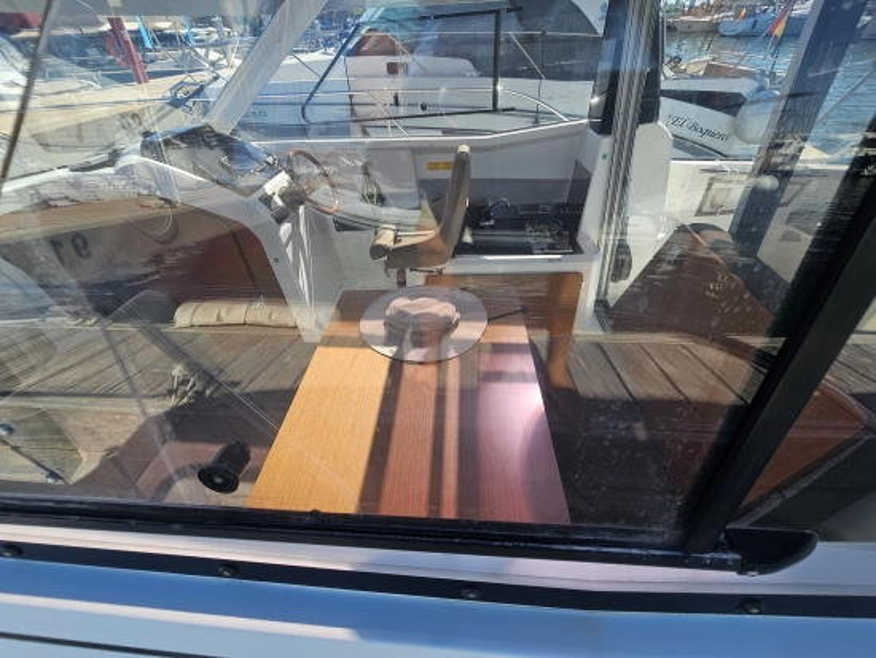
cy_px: 329
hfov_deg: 106.2
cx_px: 438
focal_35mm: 13
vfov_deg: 90.0
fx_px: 329
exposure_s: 1/779
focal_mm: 2.2
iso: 50
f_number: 2.2
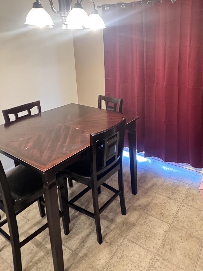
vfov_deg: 64.8
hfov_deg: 51.0
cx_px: 150
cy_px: 82
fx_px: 203
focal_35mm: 26
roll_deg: +1.2
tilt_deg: -11.2
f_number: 2.2
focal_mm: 2.22
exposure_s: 1/40
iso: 1000
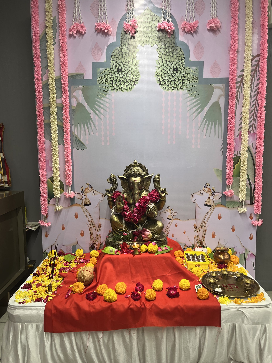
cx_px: 133
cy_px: 182
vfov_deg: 65.3
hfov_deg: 51.4
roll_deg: +1.5
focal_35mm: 27
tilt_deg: -7.4
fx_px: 283
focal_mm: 5.1
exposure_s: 1/100
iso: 125
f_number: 1.6
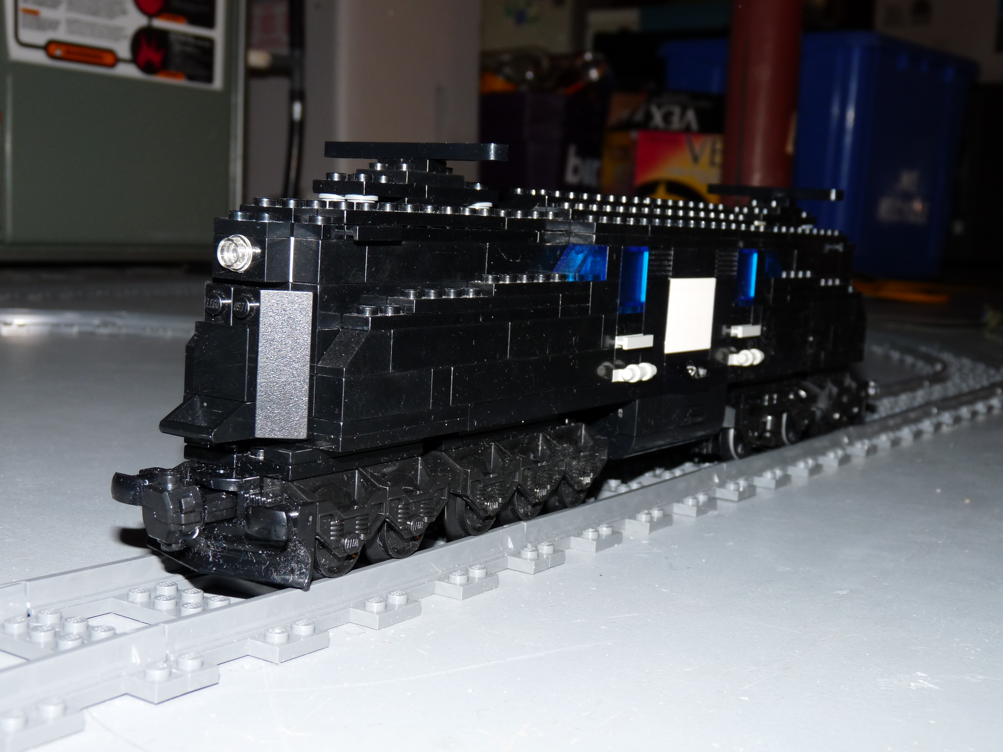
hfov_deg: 39.7
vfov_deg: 30.3
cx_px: 502
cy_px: 376
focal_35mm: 48
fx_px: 1391
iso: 100
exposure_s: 1/30
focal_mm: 8.5
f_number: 4
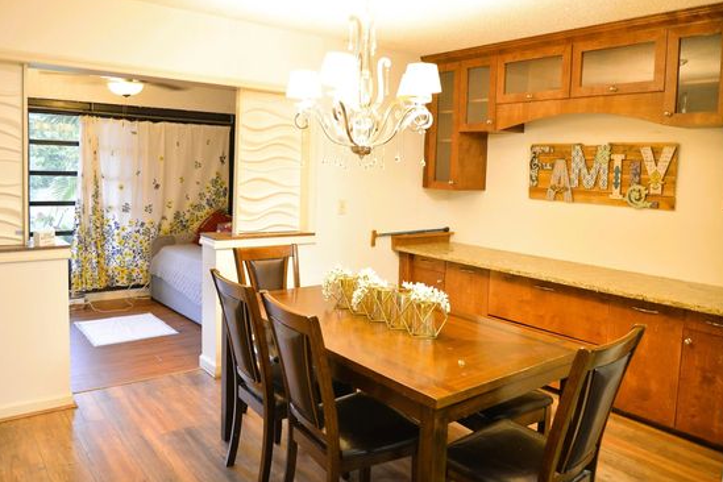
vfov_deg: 46.3
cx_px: 353
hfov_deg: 65.5
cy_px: 205
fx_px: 562
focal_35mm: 28
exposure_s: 1/30
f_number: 3.5
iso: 2000
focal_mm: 24
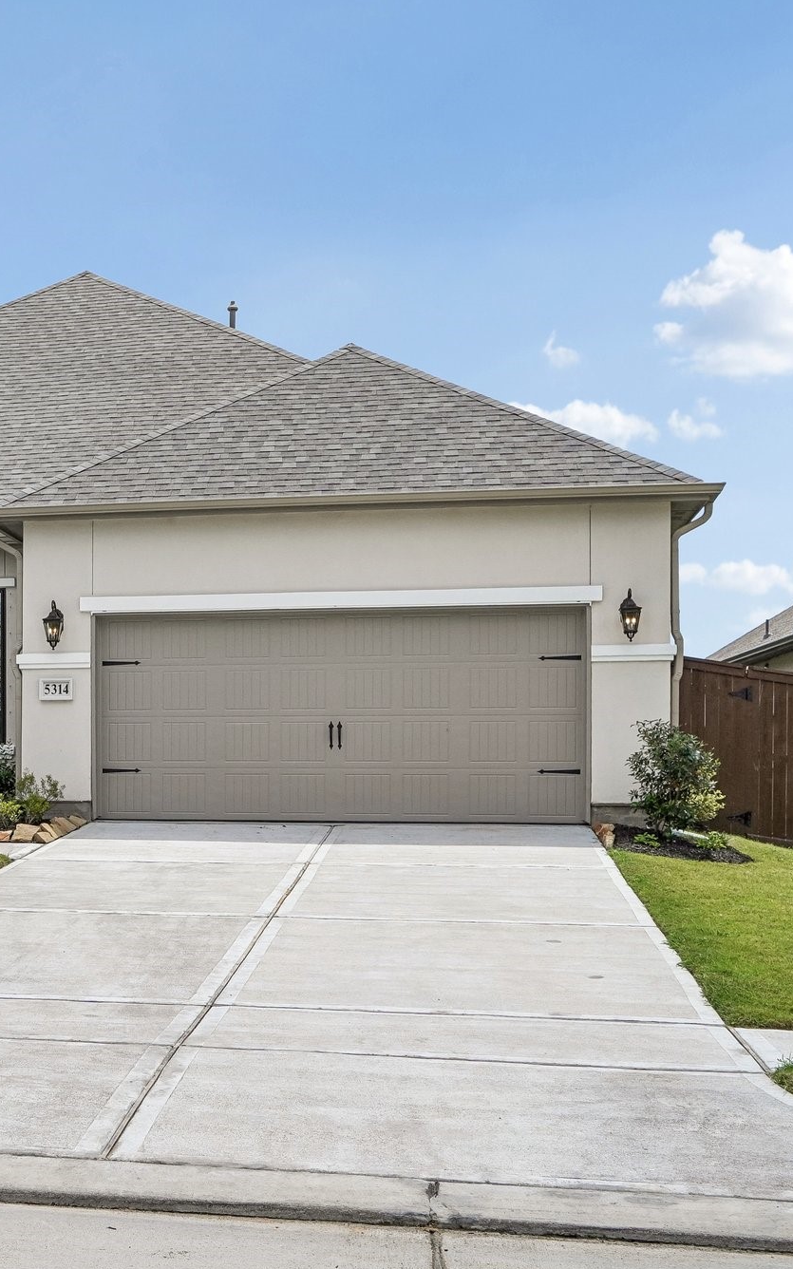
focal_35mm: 50
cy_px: 629
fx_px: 1729
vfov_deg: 40.3
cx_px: -25
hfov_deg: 24.5
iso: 500
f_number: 8
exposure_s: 1/2000
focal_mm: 32
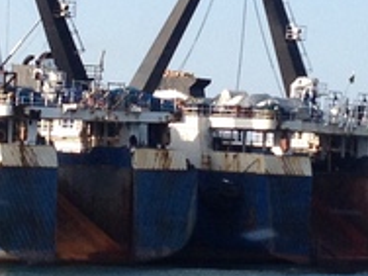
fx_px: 2381
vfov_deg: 6.6
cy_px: 86
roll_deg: -0.5
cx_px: 229
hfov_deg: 8.8
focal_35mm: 224
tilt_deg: +3.3
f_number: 2.4
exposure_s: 1/1227
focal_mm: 4.28
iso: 50
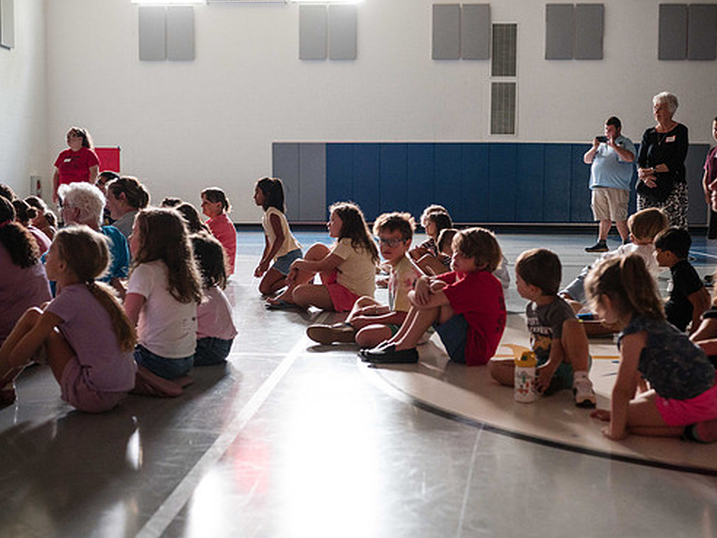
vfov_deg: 33.6
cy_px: 268
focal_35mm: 43
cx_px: 378
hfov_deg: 43.8
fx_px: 891
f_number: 2.8
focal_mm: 35
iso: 3200
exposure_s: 1/125
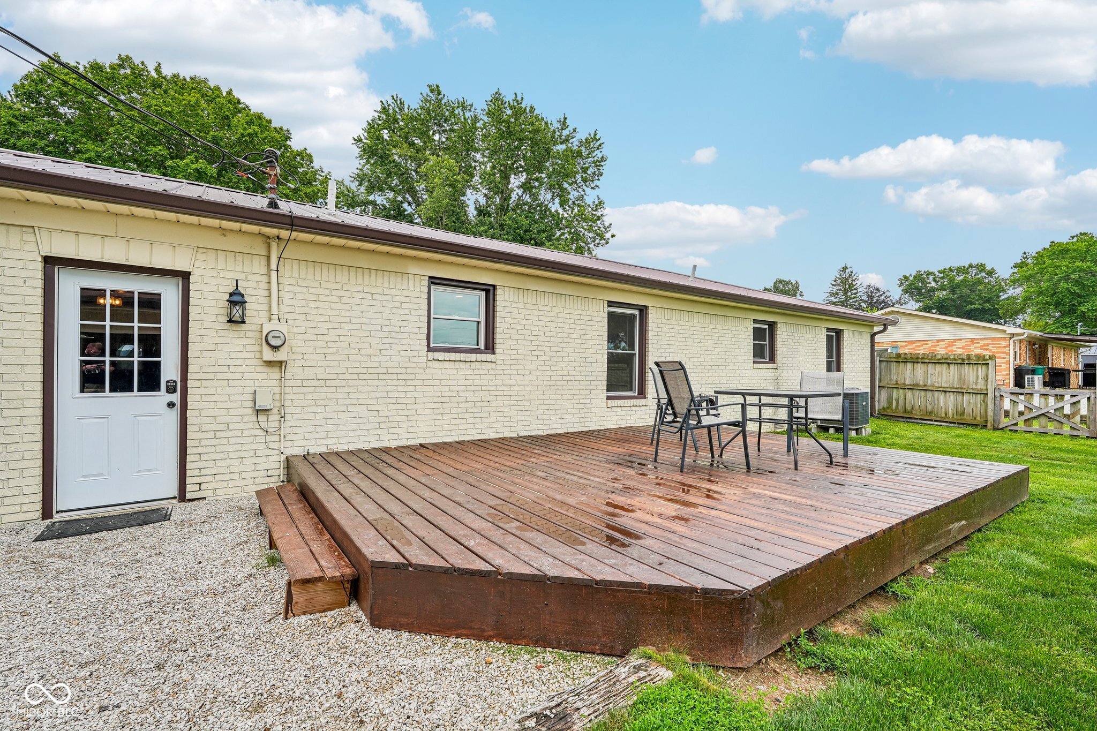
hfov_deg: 96.7
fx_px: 487
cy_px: 366
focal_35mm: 16
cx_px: 548
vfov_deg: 73.7
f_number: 8
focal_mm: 16
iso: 100
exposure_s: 1/125
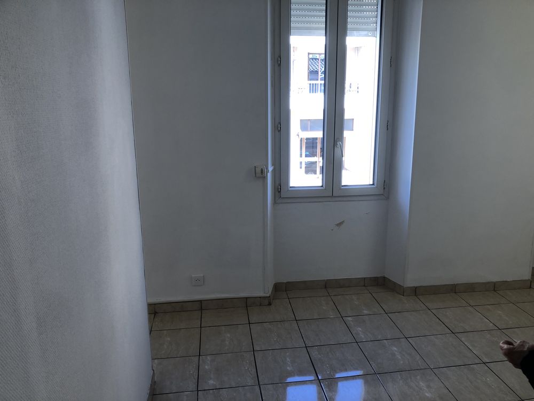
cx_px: 267
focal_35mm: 28
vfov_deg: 49.7
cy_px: 200
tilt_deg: -14.8
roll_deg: +0.8
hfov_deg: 63.4
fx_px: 432
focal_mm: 3.99
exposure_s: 1/100
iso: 40
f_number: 1.8
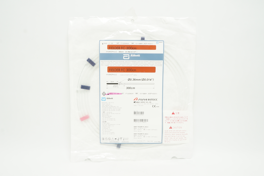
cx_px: 132
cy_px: 88
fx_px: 242
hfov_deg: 57.3
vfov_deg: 39.9
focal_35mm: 33
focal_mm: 22
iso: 400
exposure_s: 1/15
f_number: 11
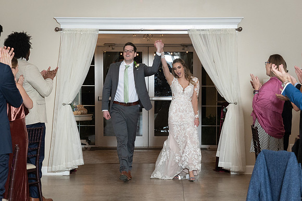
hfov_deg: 18.5
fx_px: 926
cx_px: 167
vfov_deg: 12.4
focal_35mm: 110
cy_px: 146
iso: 2000
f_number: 5.6
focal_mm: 70
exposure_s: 1/200
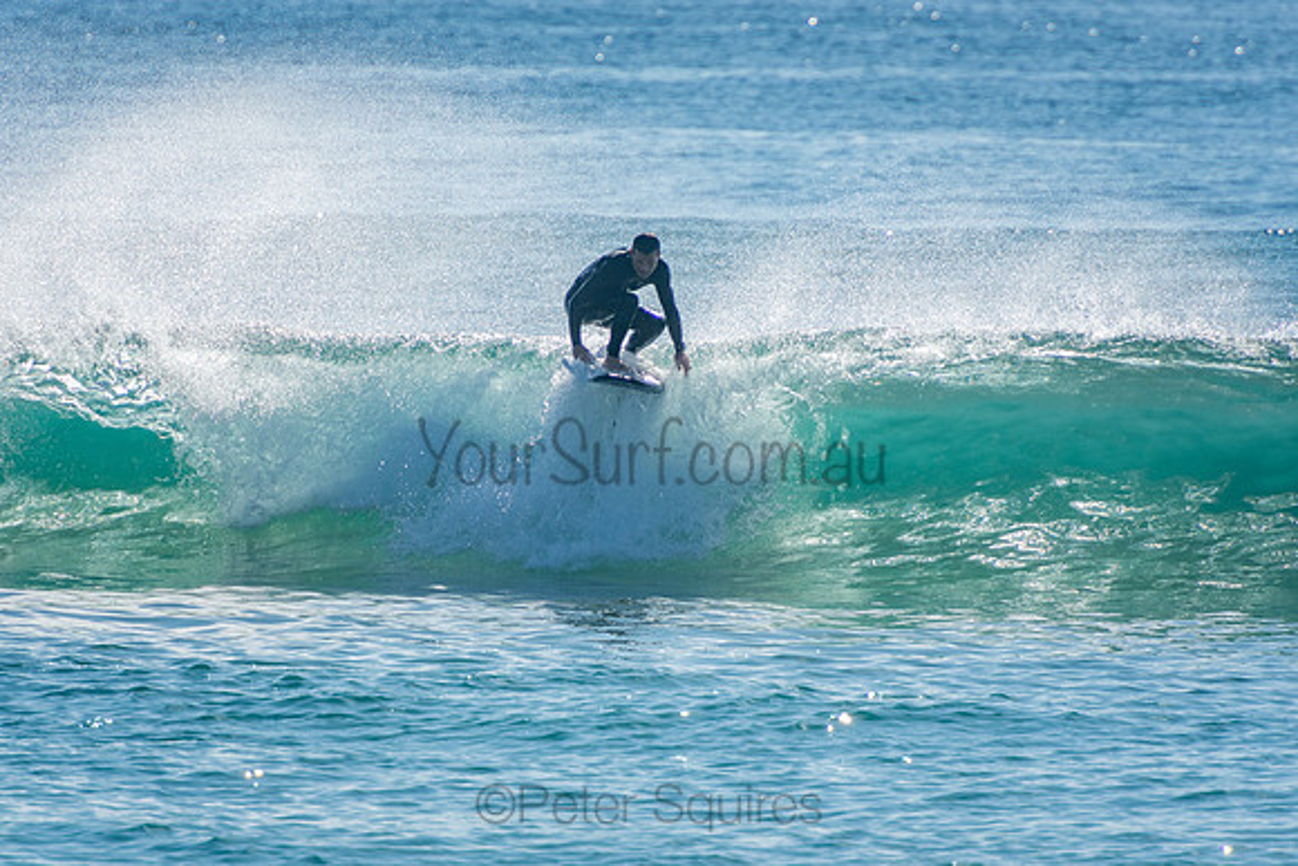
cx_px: 649
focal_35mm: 600
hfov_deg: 3.4
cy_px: 433
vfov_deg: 2.3
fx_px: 21637
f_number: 5.6
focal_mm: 400
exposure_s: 1/1250
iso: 200
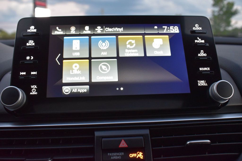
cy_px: 80
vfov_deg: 36.8
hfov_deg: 53.1
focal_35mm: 36
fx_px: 242
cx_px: 121
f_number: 6.3
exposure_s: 1/15
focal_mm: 24
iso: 1400
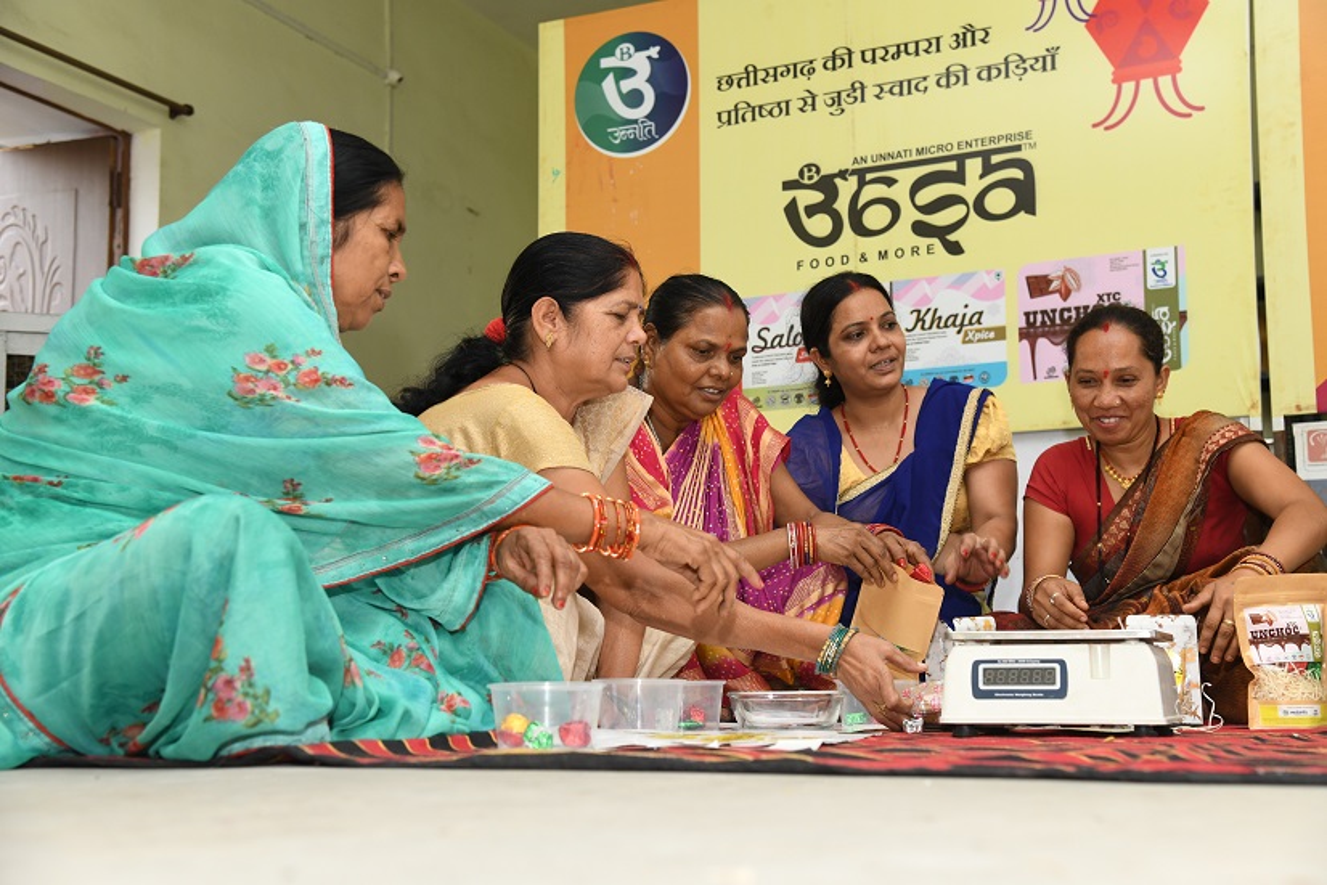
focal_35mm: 48
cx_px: 664
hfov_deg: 41.1
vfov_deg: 28.1
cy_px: 442
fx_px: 1770
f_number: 5.6
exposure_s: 1/125
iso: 1000
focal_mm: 48
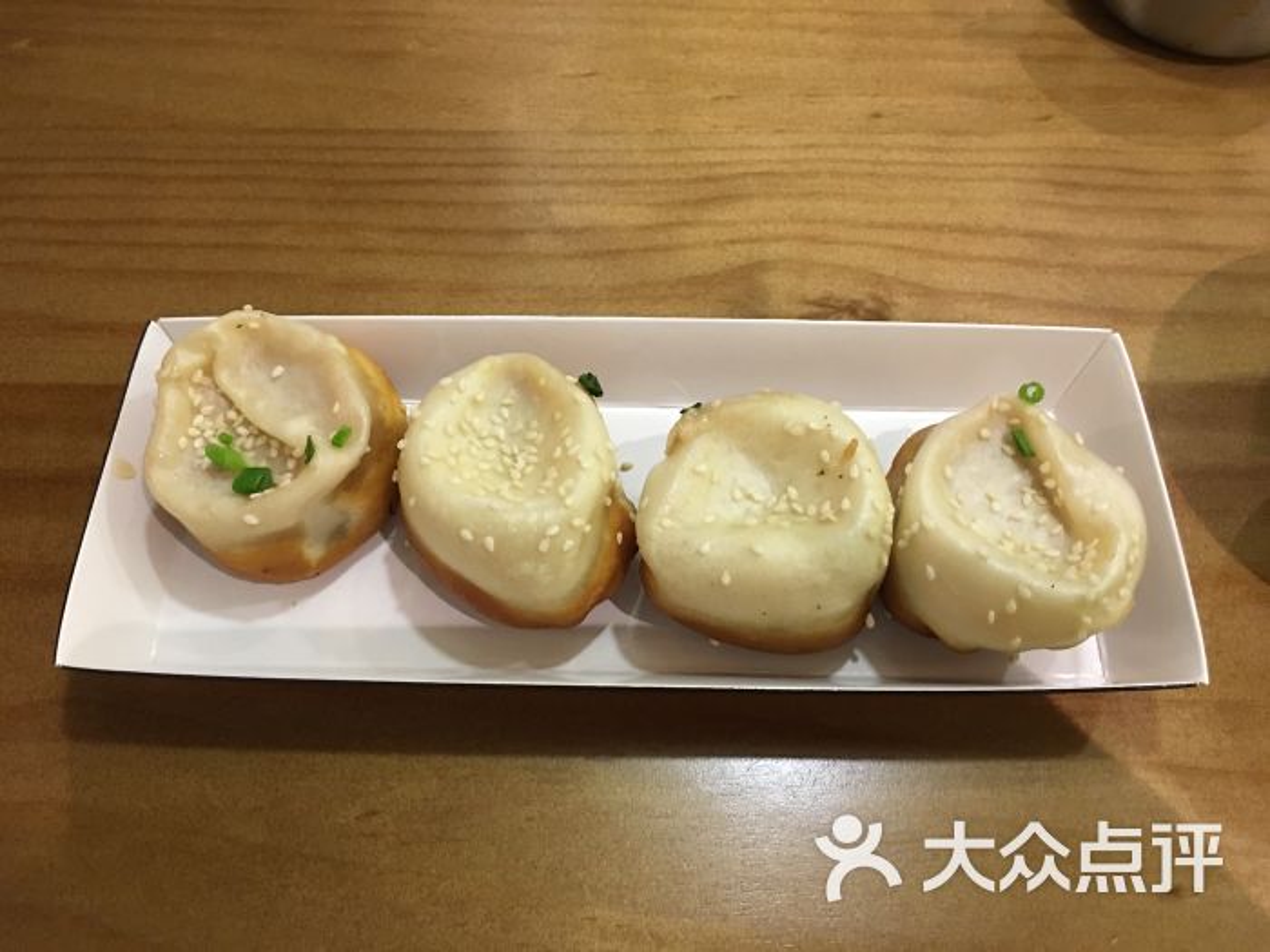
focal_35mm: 29
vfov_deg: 48.2
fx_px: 1064
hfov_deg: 61.7
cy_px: 476
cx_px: 635
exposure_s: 1/10
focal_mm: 4.15
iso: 80
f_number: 2.2
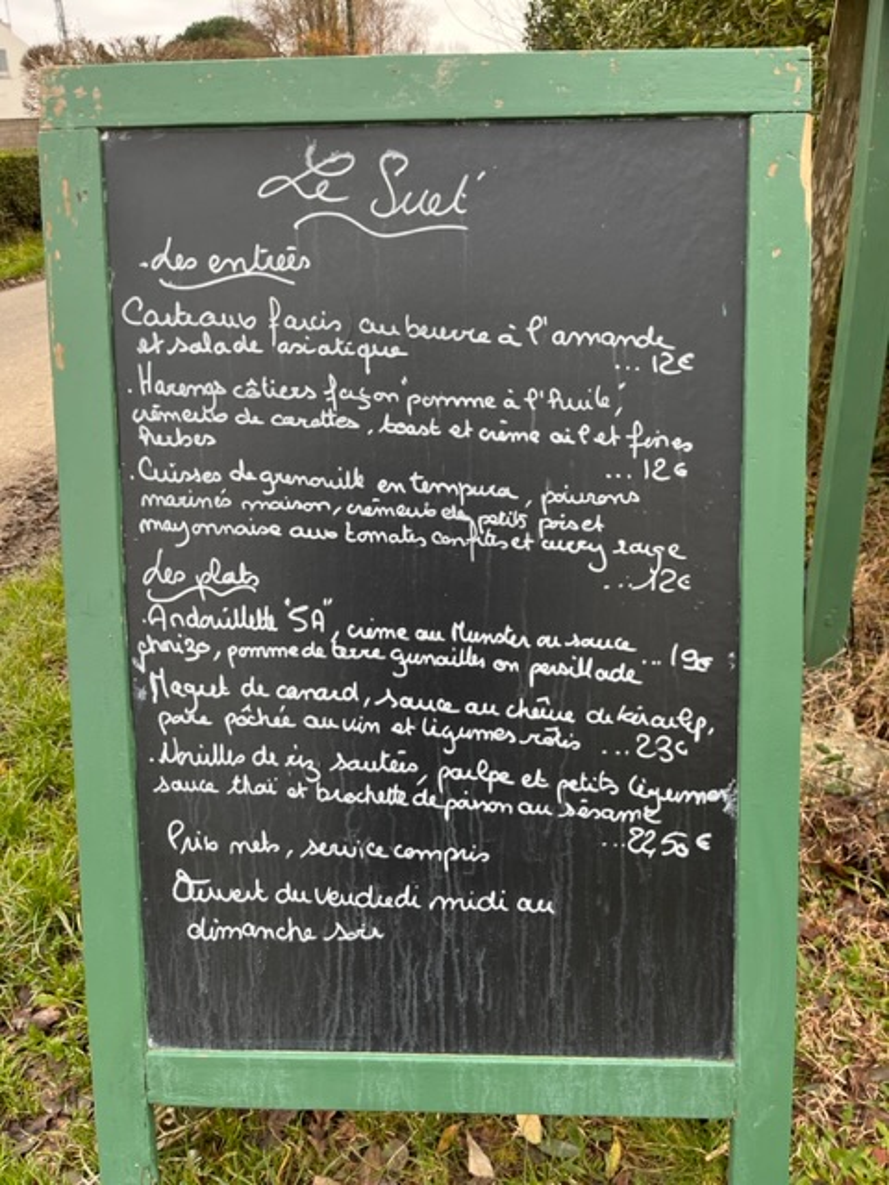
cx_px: 444
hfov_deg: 53.1
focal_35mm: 26
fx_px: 890
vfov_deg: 67.3
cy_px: 592
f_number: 1.6
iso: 32
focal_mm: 5.1
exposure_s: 1/150
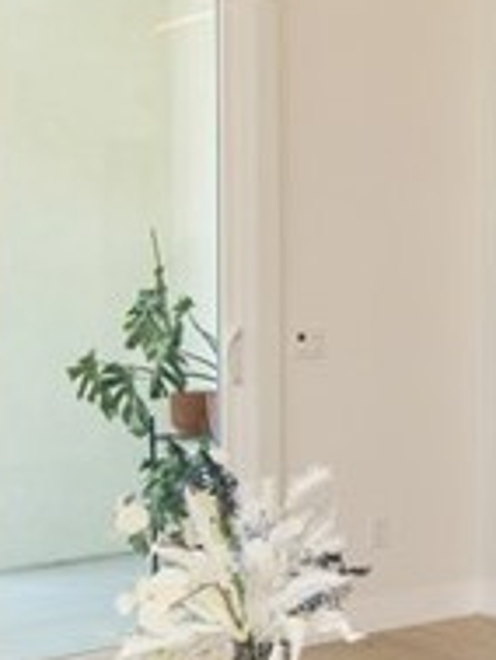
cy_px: 309
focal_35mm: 73
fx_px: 1393
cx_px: 747
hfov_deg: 18.0
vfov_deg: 26.7
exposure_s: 1/100
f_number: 5
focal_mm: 14
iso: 200
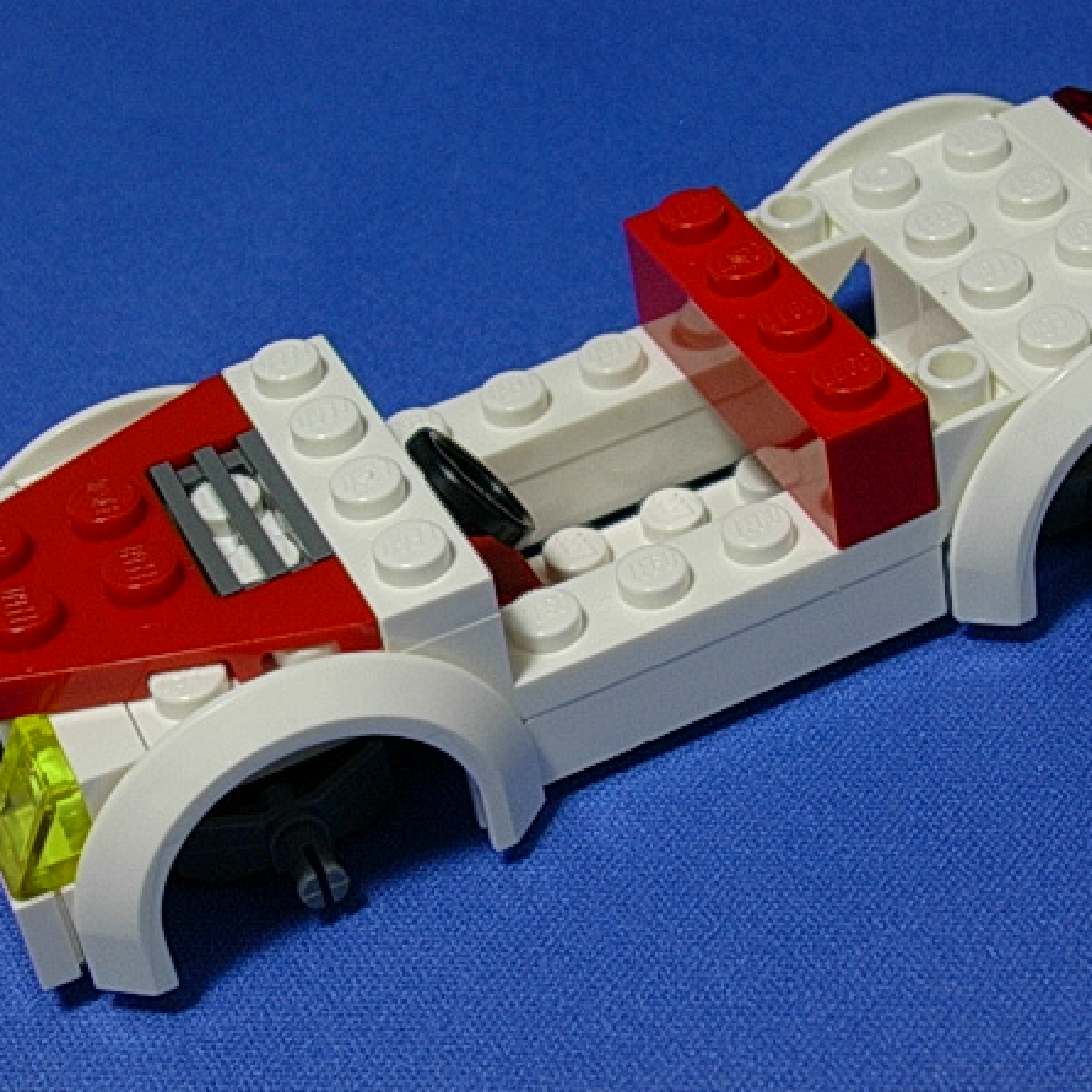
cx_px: 636
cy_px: 513
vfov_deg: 21.6
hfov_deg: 21.6
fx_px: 2855
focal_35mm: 80
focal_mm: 9.6
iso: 70
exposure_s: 1/49.3
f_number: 3.5
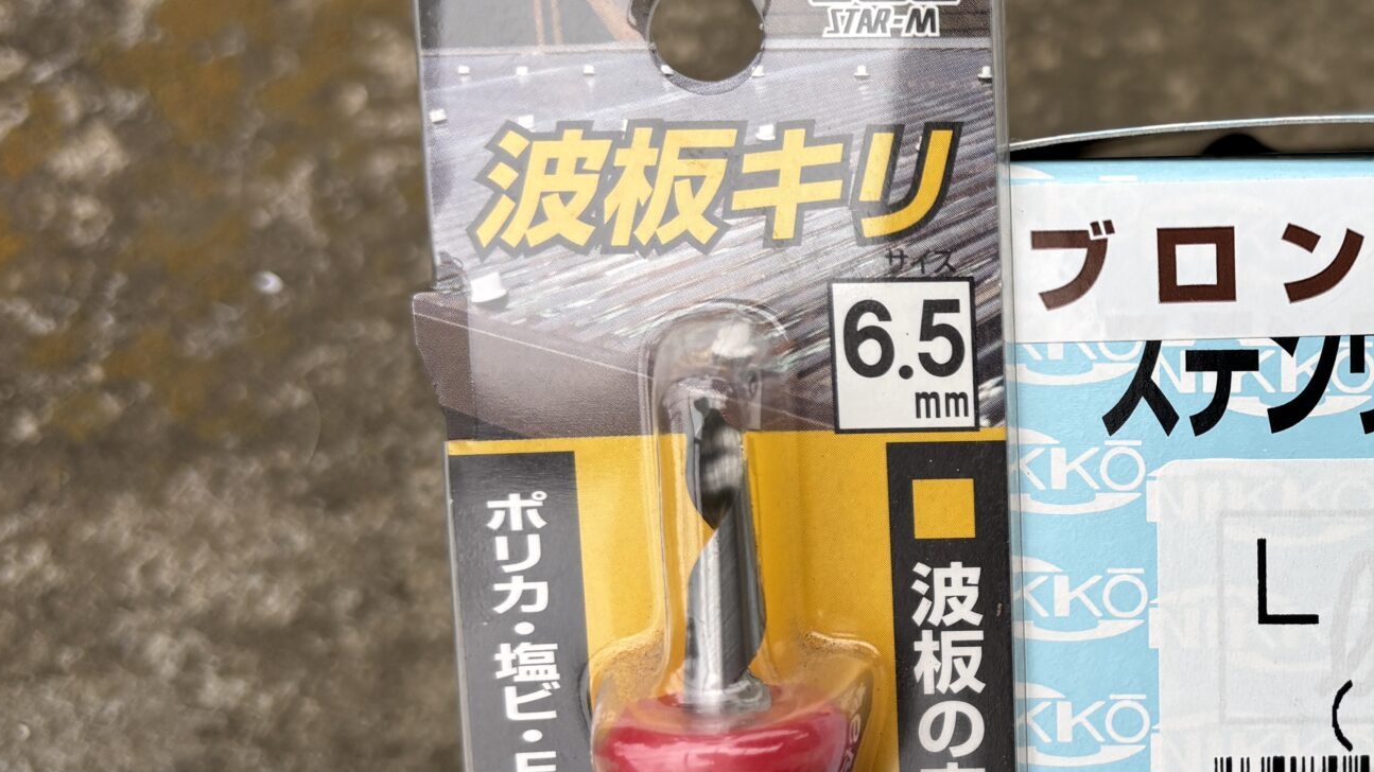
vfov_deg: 21.4
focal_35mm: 56
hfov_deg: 34.9
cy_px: 475
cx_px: 1265
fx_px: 2040
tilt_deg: -63.2
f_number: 1.6
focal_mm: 5.96
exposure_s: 1/666
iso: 50
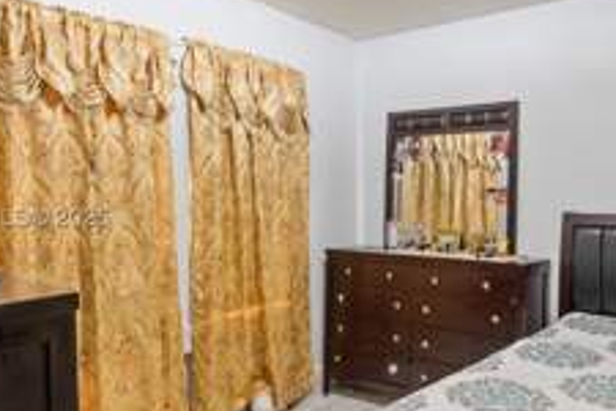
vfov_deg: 41.1
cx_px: 397
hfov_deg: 57.7
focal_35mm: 32
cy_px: 221
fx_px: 548
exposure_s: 1
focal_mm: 10
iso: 800
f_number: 8
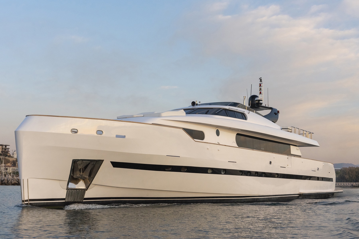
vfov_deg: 27.0
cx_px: 180
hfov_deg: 39.6
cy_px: 120
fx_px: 499
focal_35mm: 50
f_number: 9
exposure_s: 1/1000
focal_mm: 50
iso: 1250
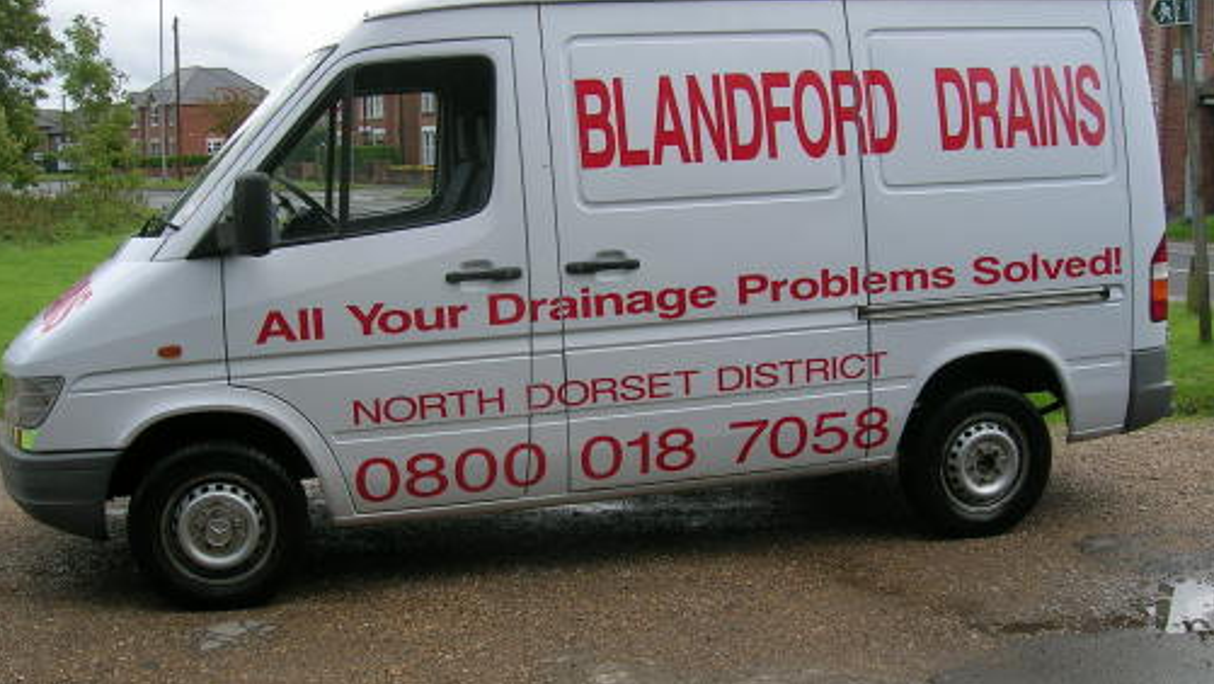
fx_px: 1256
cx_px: 596
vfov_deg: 30.4
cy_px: 320
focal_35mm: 39
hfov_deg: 51.6
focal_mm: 5.4
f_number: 4.8
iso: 50
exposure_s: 1/202
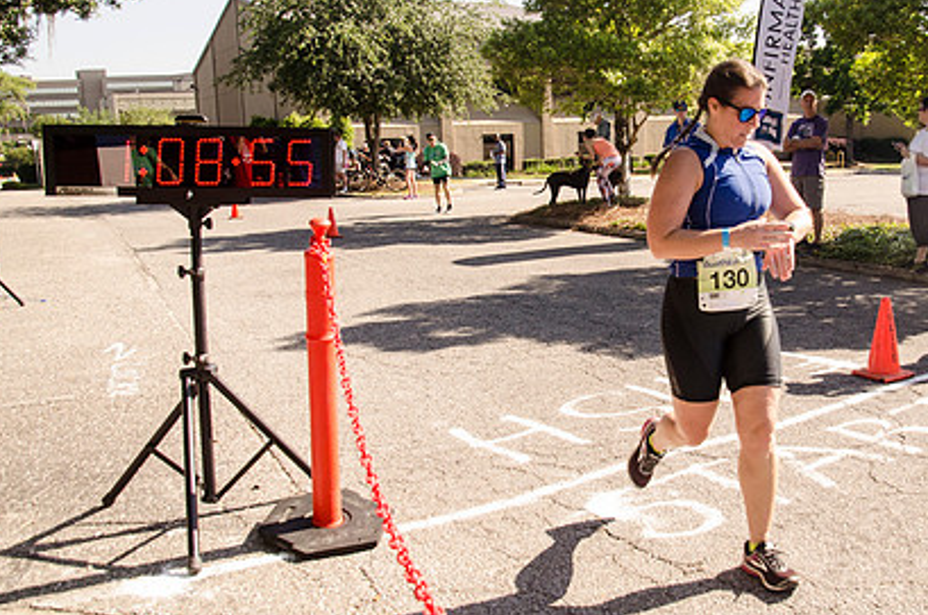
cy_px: 277
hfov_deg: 54.7
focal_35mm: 34
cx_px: 624
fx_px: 875
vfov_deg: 38.7
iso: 640
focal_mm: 16
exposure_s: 1/1600
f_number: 5
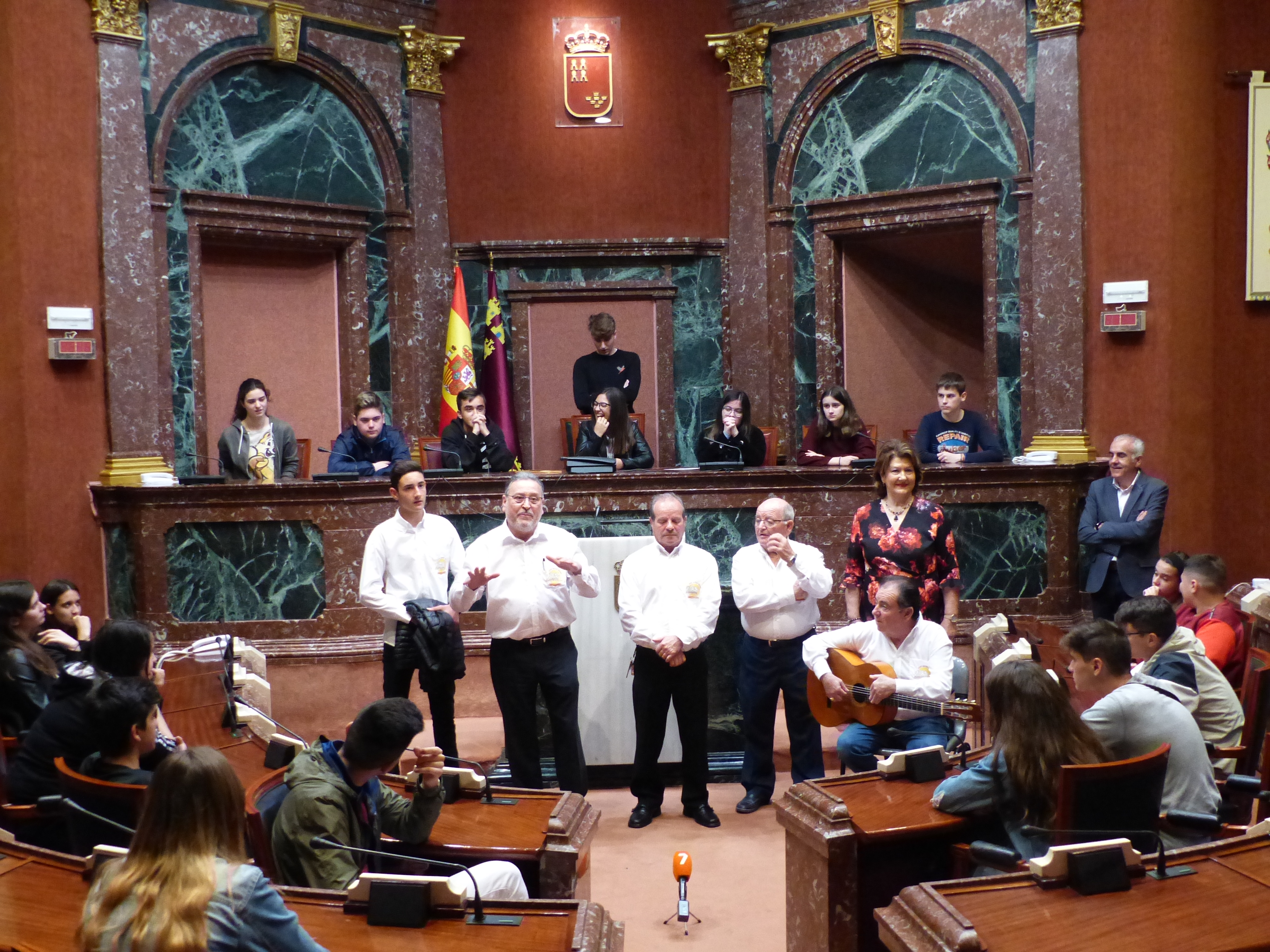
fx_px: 1431
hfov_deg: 47.9
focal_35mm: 39
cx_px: 635
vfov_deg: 36.8
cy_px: 476
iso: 800
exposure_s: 1/50
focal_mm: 7
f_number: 2.8
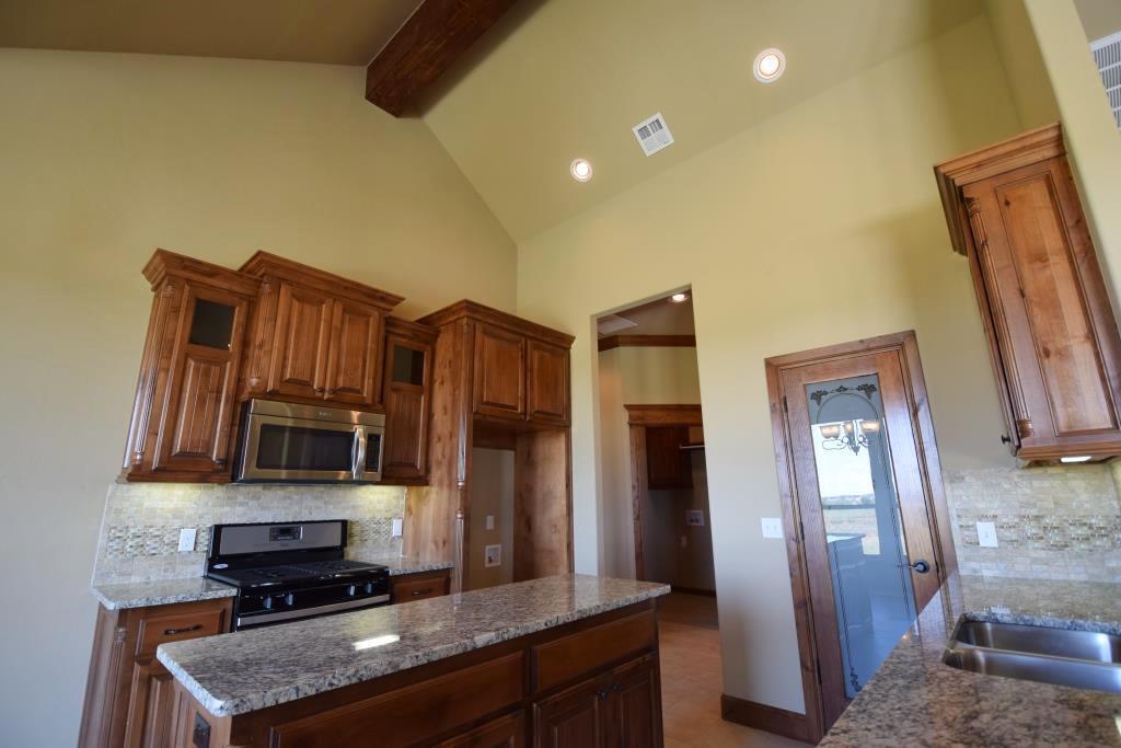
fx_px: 467
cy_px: 374
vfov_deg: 77.3
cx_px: 560
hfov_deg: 100.4
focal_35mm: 15
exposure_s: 1/60
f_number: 4
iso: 400
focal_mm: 10
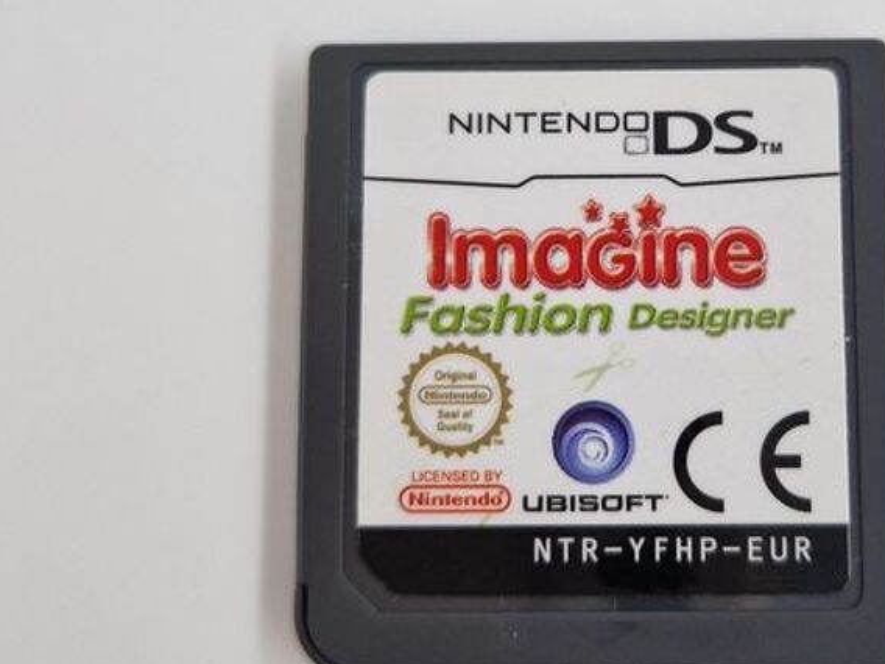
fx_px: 1381
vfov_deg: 27.0
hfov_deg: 35.1
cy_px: 264
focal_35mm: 54
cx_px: 614
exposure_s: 1/59
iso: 50
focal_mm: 5.4
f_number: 1.8
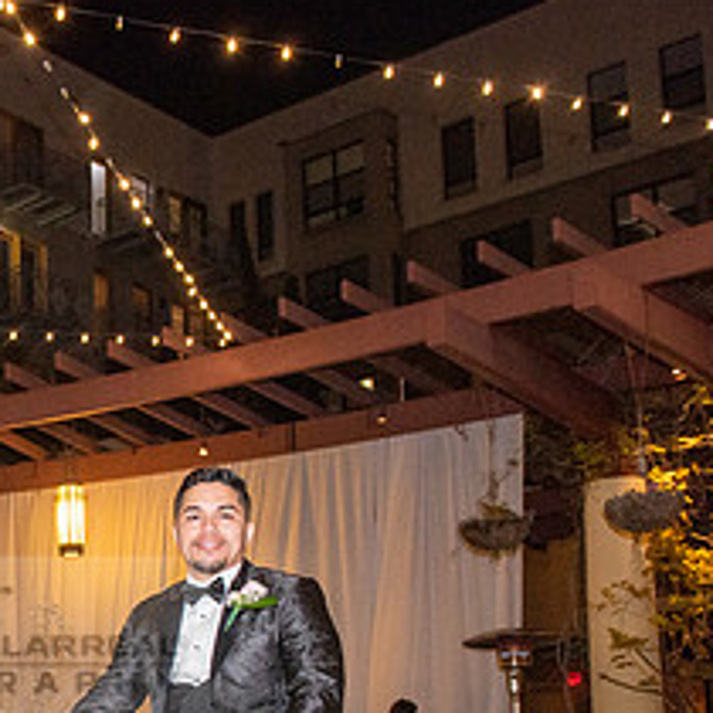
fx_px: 1398
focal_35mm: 60
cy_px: 673
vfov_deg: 27.3
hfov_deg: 25.6
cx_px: -144
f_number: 4
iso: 1600
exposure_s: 1/160
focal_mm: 24
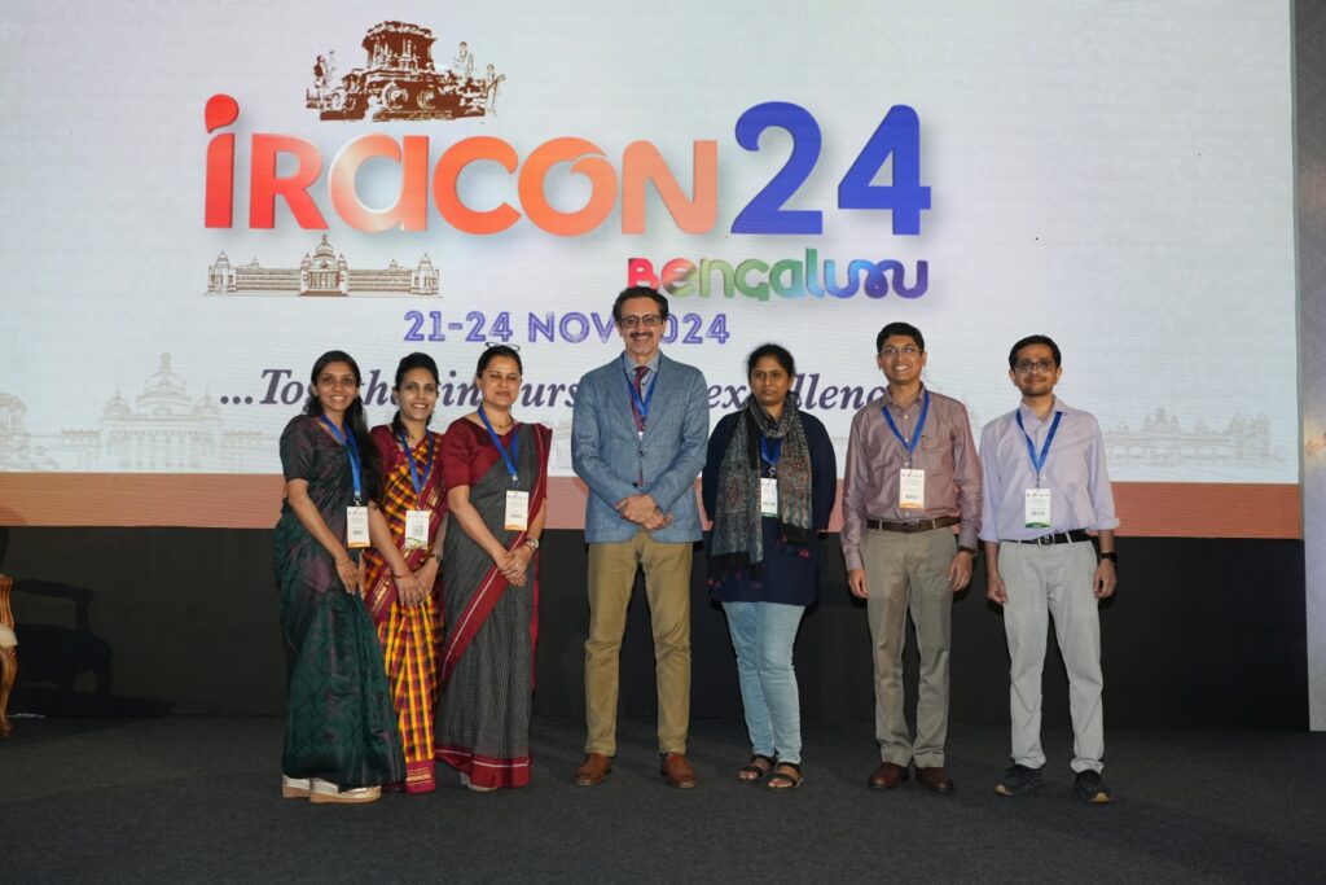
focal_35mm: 32
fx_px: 1179
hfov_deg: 58.7
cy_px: 442
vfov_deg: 41.1
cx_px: 663
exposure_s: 1/125
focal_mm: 32
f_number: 5.6
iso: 1600
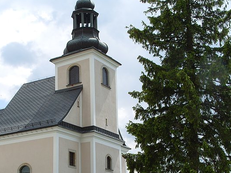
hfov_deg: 31.9
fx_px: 400
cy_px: 146
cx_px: 77
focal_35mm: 60
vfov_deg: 23.9
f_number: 6.8
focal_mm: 7.8
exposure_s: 1/350
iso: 80
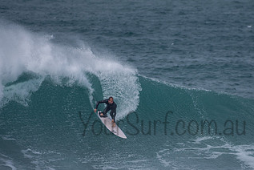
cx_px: 161
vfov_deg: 1.4
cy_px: 117
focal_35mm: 985
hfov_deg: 2.1
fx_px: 6956
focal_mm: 500
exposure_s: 1/1000
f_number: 5.6
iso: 80
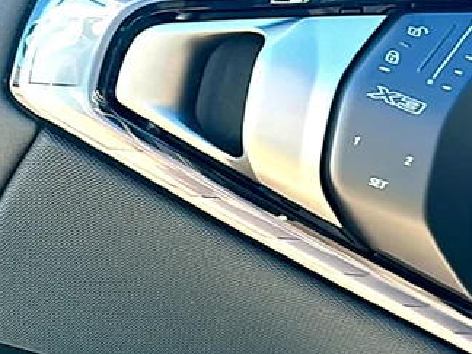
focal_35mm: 54
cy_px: 304
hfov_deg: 34.6
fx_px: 736
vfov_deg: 26.3
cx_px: 108
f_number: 1.78
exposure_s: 1/99
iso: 64
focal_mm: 6.86
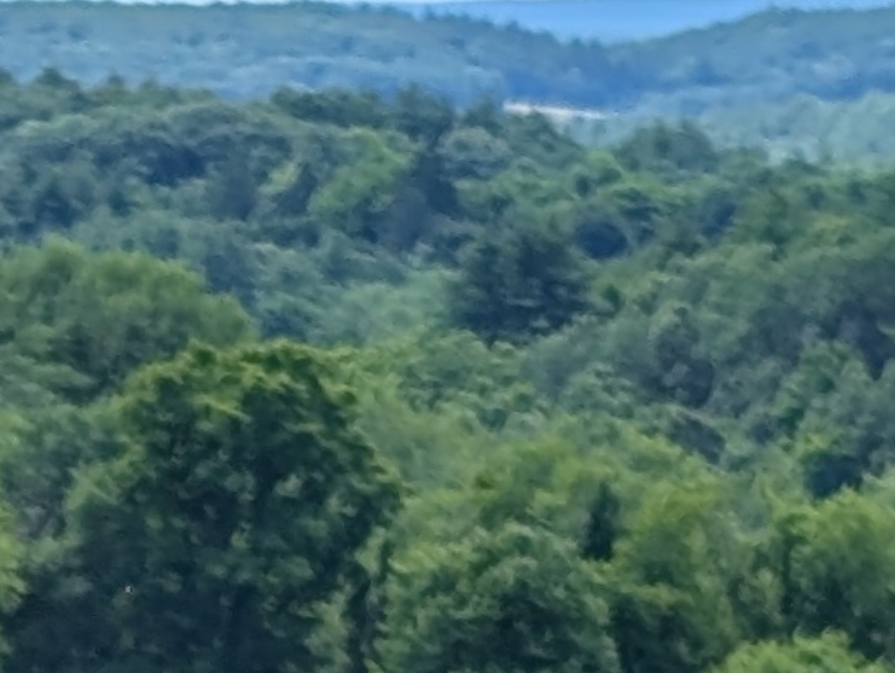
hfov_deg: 6.1
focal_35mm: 318
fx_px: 8230
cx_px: -879
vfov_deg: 4.5
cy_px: 2104
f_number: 1.68
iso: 20
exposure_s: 1/1019
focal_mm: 6.9
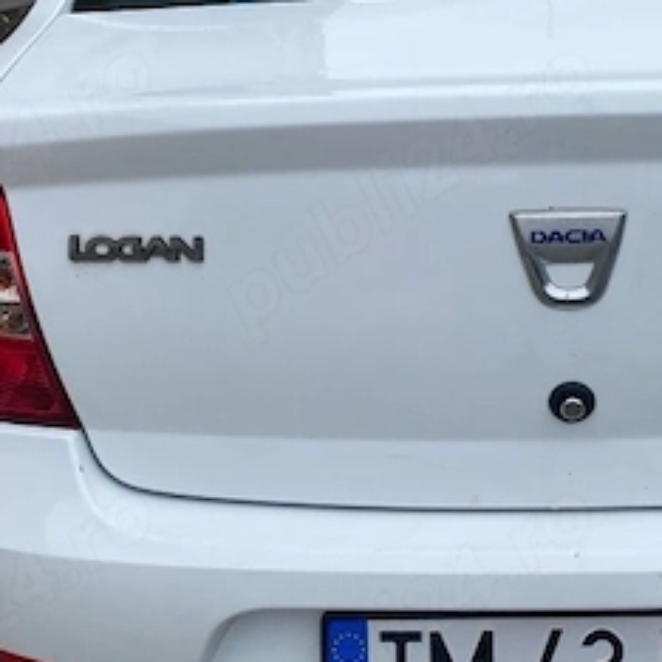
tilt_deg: -16.4
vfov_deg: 28.8
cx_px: 521
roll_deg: +0.3
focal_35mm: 59
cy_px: 201
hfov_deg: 28.5
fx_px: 1277
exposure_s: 1/1082
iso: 32
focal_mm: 4.25
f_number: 1.8
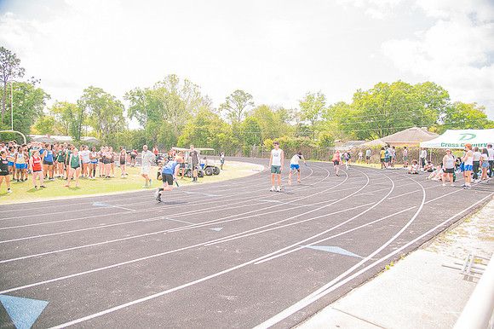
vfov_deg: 53.1
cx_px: 247
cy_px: 164
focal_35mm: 24
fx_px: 329
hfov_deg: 73.8
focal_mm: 24
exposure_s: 1/200
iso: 200
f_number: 4
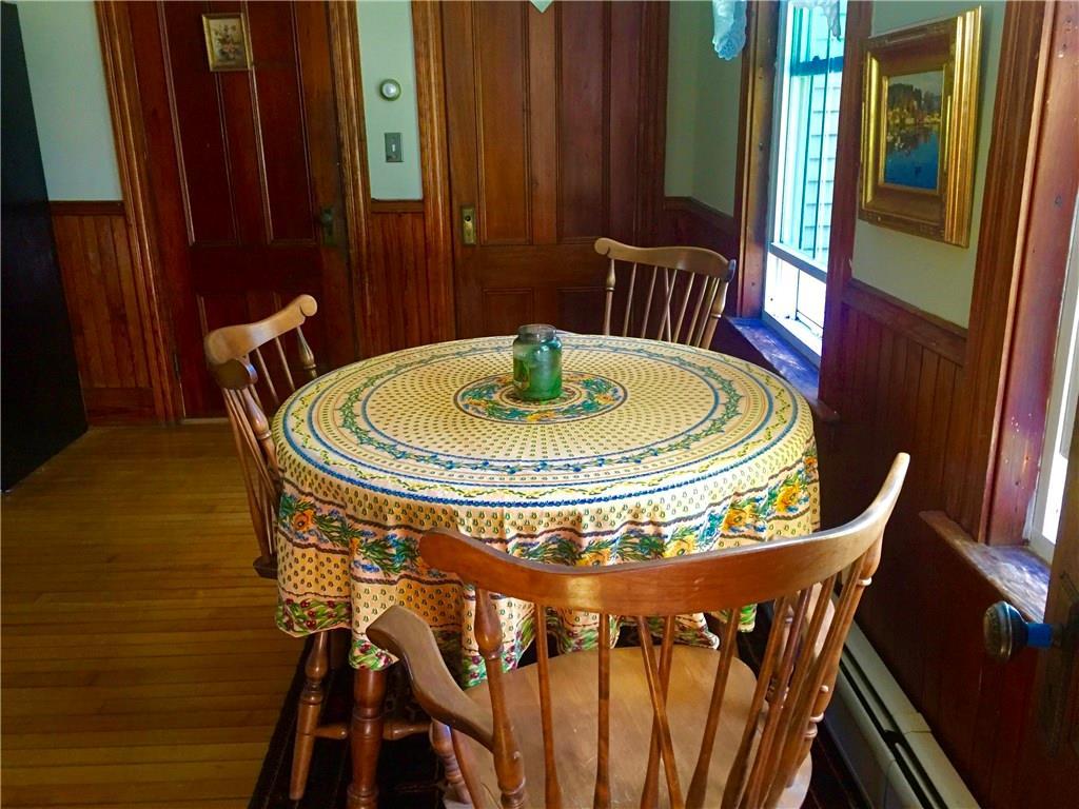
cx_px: 540
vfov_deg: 48.2
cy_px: 404
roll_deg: +1.3
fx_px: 904
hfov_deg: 61.7
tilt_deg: -17.5
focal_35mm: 29
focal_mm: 4.15
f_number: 2.2
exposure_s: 1/30
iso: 160
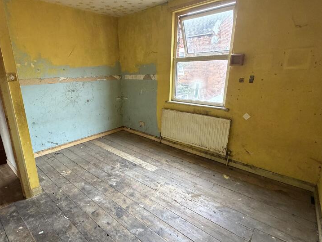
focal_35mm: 20
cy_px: 128
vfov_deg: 65.9
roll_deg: +1.2
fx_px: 186
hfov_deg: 81.1
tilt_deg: -16.5
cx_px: 134
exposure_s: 1/104
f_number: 2.2
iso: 320
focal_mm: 2.22
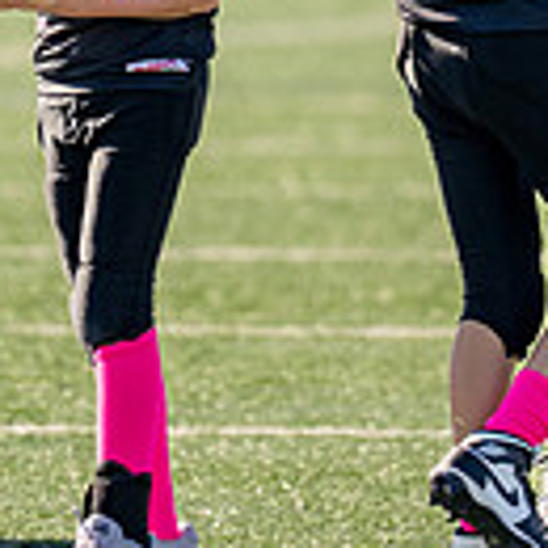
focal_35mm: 908
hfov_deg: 1.9
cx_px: 220
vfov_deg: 1.9
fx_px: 16263
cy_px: -137
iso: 160
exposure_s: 1/2500
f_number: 2.8
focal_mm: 200
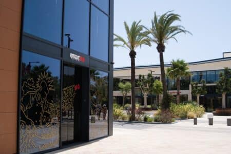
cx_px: 116
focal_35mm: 42
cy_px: 77
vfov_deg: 31.9
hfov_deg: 46.4
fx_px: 269
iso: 100
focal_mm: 28
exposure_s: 1/640
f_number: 5
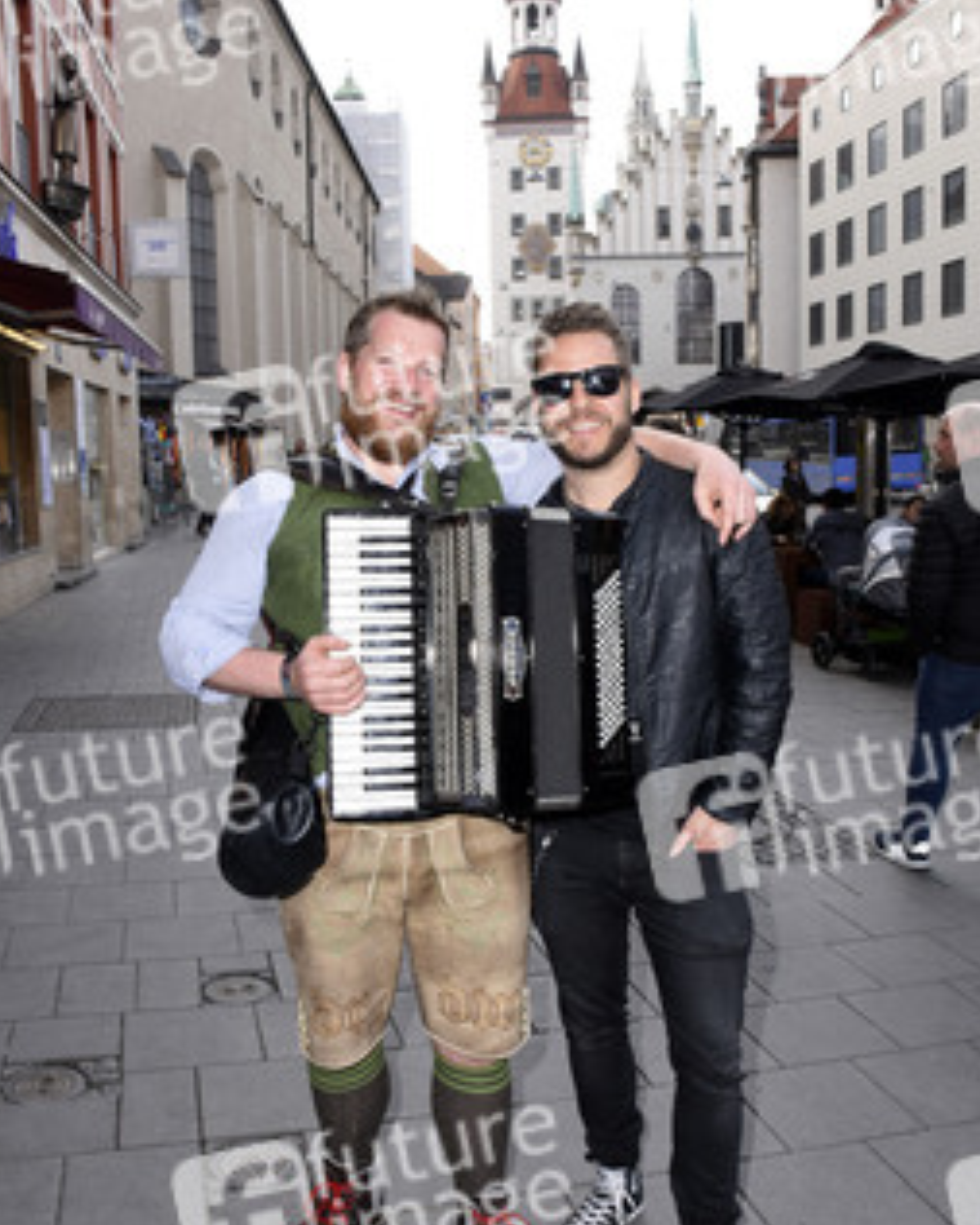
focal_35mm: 32
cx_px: 484
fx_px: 1160
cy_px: 616
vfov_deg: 55.6
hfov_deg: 45.8
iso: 500
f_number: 11
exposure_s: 1/125
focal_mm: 18
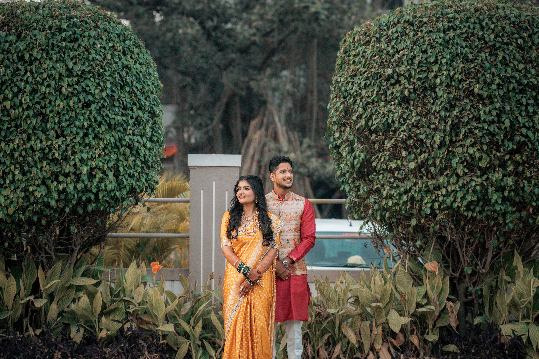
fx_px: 1273
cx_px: 270
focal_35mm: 85
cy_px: 180
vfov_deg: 16.1
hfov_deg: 23.9
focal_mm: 85
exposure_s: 1/640
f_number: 2.2
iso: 1250
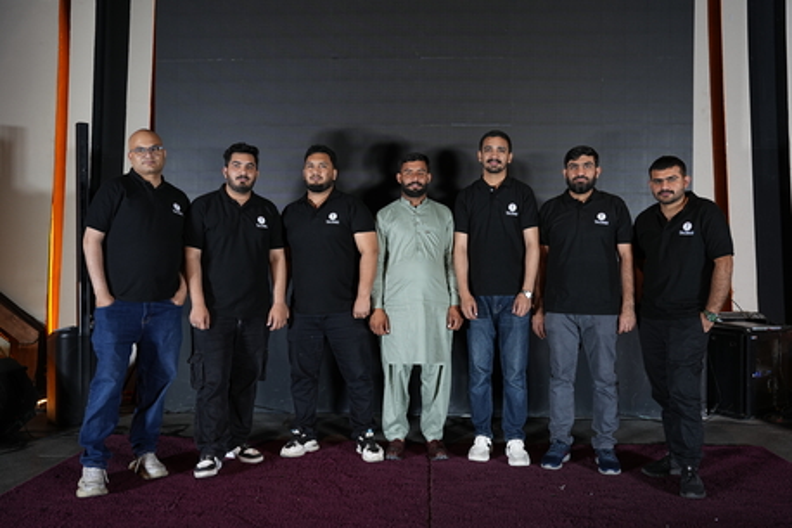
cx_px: 396
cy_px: 264
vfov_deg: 42.5
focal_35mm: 31
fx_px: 677
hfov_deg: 60.6
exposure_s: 1/125
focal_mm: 30.8
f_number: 2.8
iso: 400
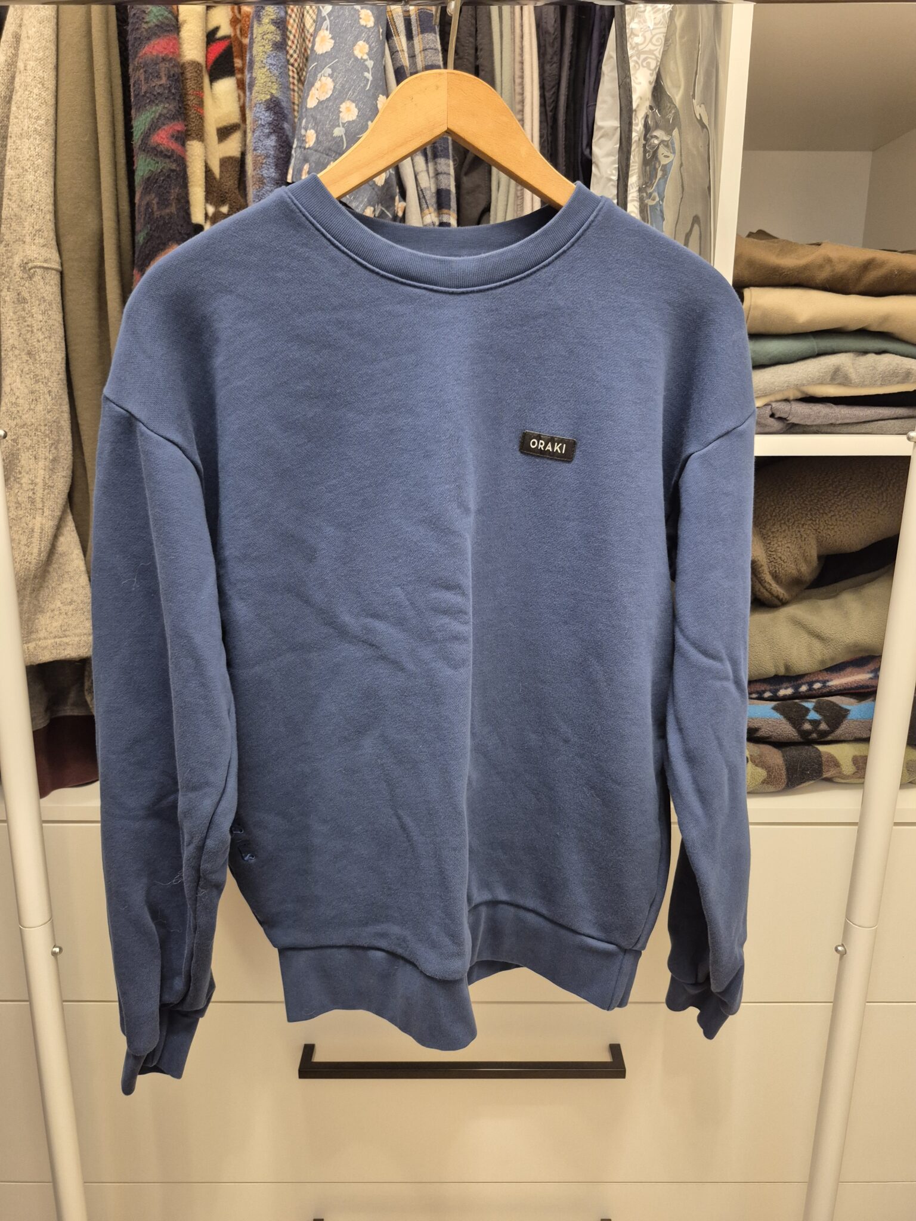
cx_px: 458
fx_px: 811
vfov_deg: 73.9
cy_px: 610
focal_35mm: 23
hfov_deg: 58.9
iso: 640
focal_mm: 5.4
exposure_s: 1/60
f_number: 1.8
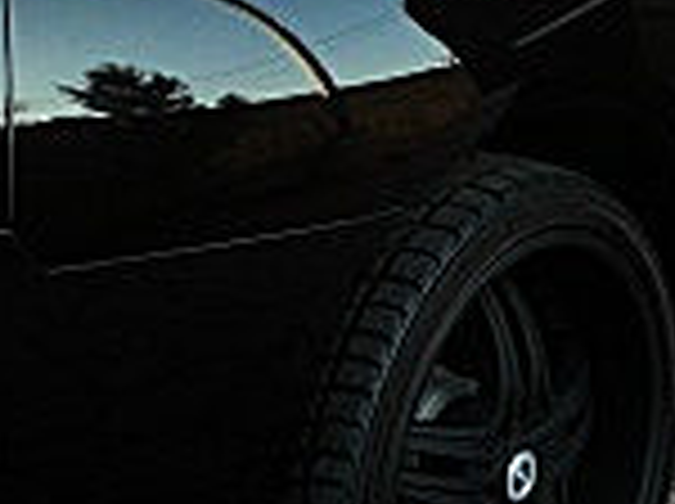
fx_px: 2998
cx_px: 518
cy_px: 144
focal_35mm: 154
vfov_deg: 9.6
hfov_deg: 12.8
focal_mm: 6.3
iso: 50
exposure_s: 1/160
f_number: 2.8
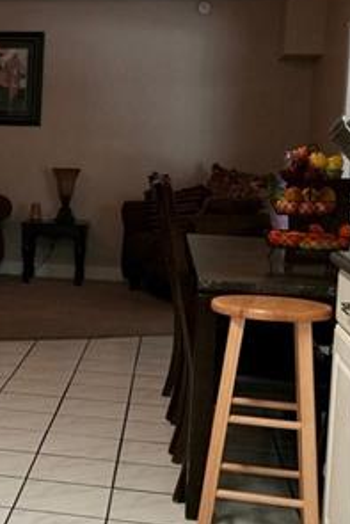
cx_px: -85
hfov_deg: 19.5
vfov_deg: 30.9
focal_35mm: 65
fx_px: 947
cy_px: 243
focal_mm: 16
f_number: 4
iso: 1600
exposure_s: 1/160
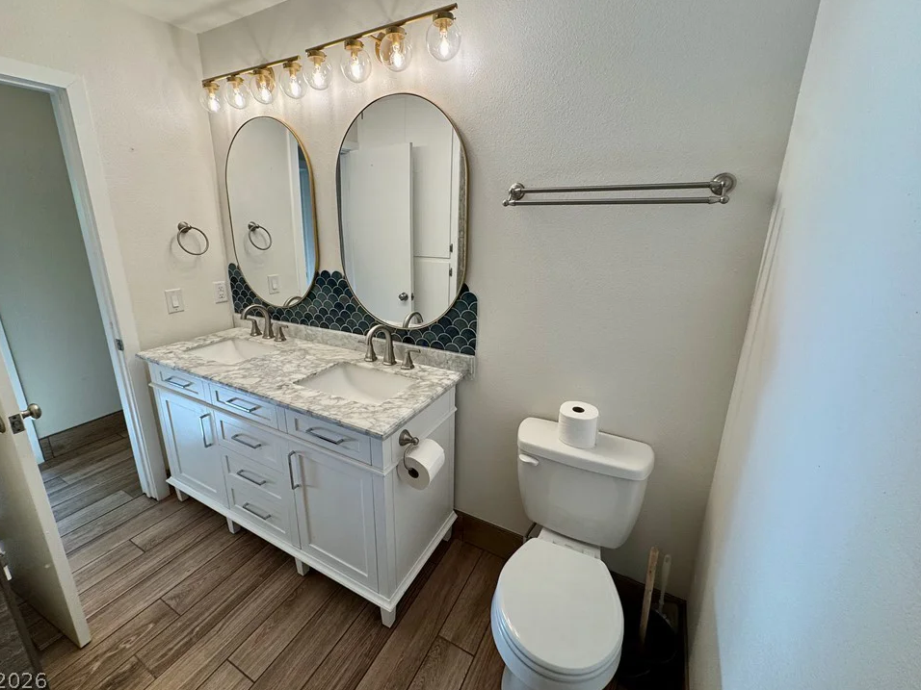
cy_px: 327
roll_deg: -0.5
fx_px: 399
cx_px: 435
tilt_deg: -15.9
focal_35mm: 15
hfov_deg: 98.1
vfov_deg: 81.7
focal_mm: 2.22
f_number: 2.2
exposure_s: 1/120
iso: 80
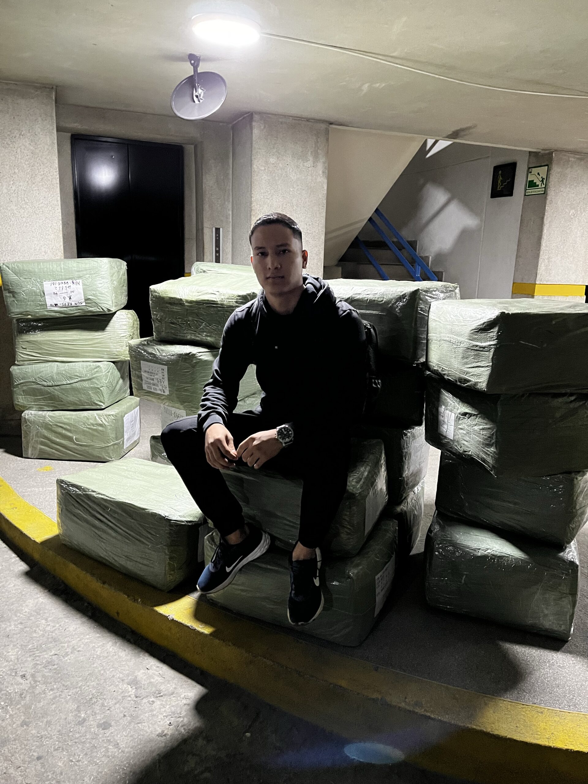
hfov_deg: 53.1
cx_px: 294
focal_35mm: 26
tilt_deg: -10.2
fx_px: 589
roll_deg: -0.8
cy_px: 392
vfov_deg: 67.3
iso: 800
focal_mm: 5.1
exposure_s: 1/30
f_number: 1.6
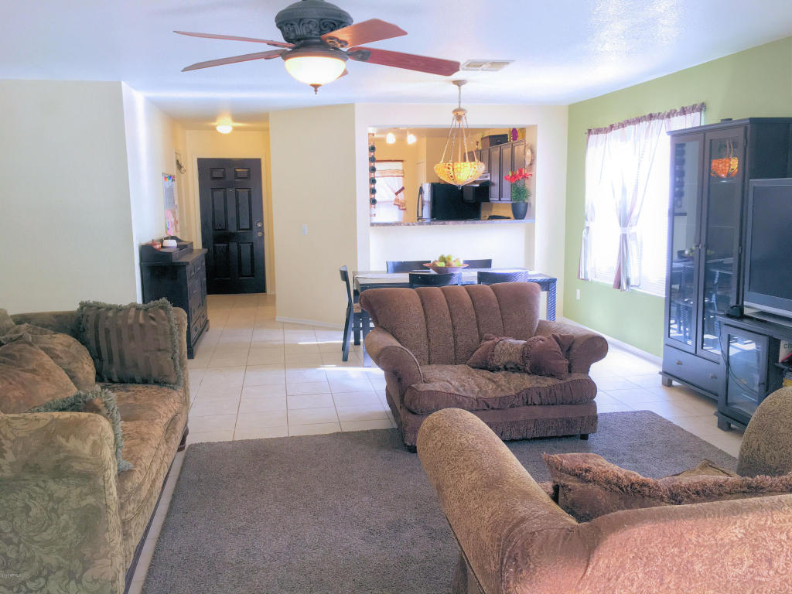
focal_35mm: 29
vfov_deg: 48.2
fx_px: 664
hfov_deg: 61.7
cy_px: 297
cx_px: 396
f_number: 2.2
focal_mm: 4.15
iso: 100
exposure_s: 1/30
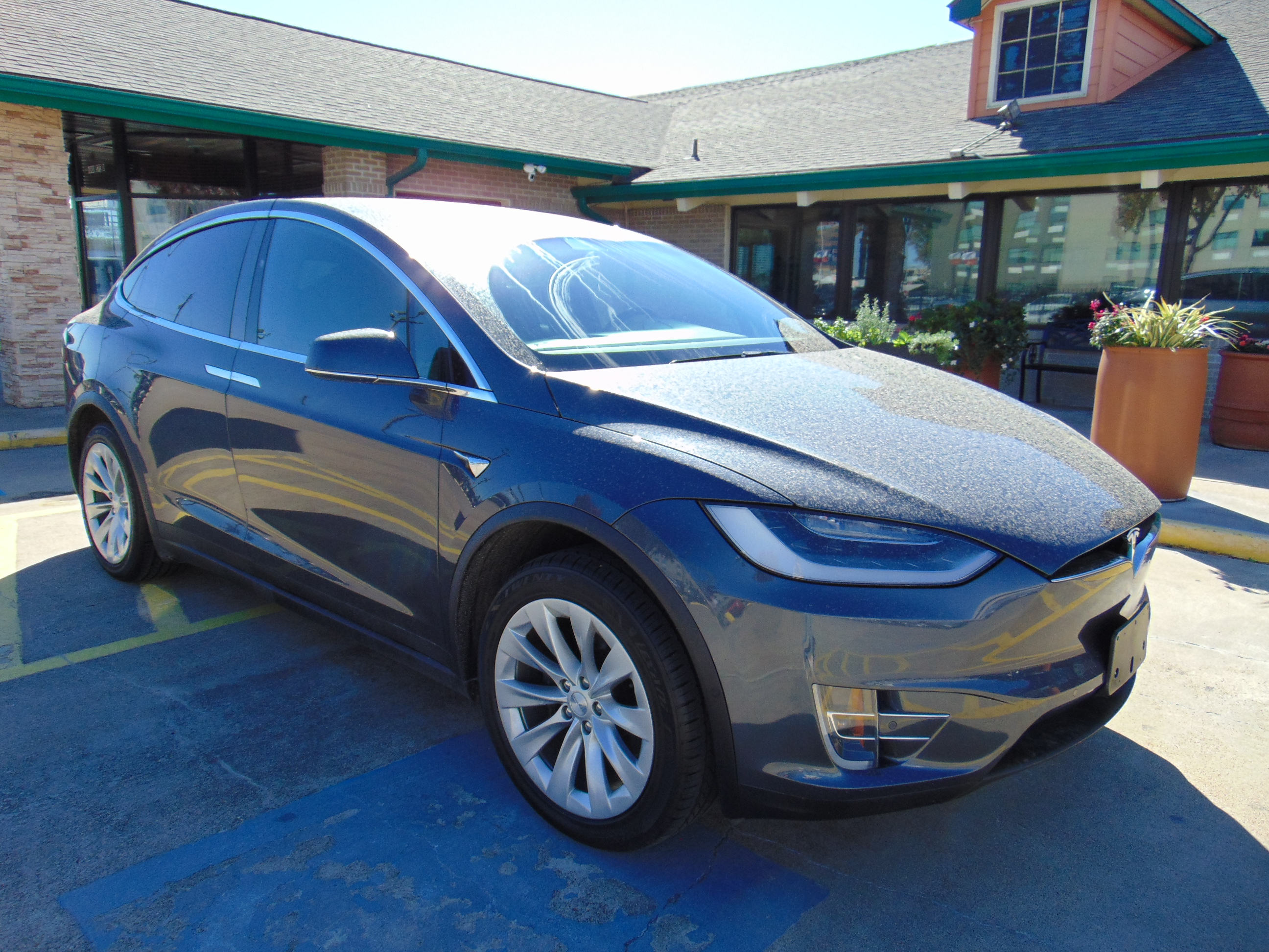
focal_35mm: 25
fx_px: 916
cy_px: 476
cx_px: 634
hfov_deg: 69.4
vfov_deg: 54.9
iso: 80
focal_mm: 4.5
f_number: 3
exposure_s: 1/500
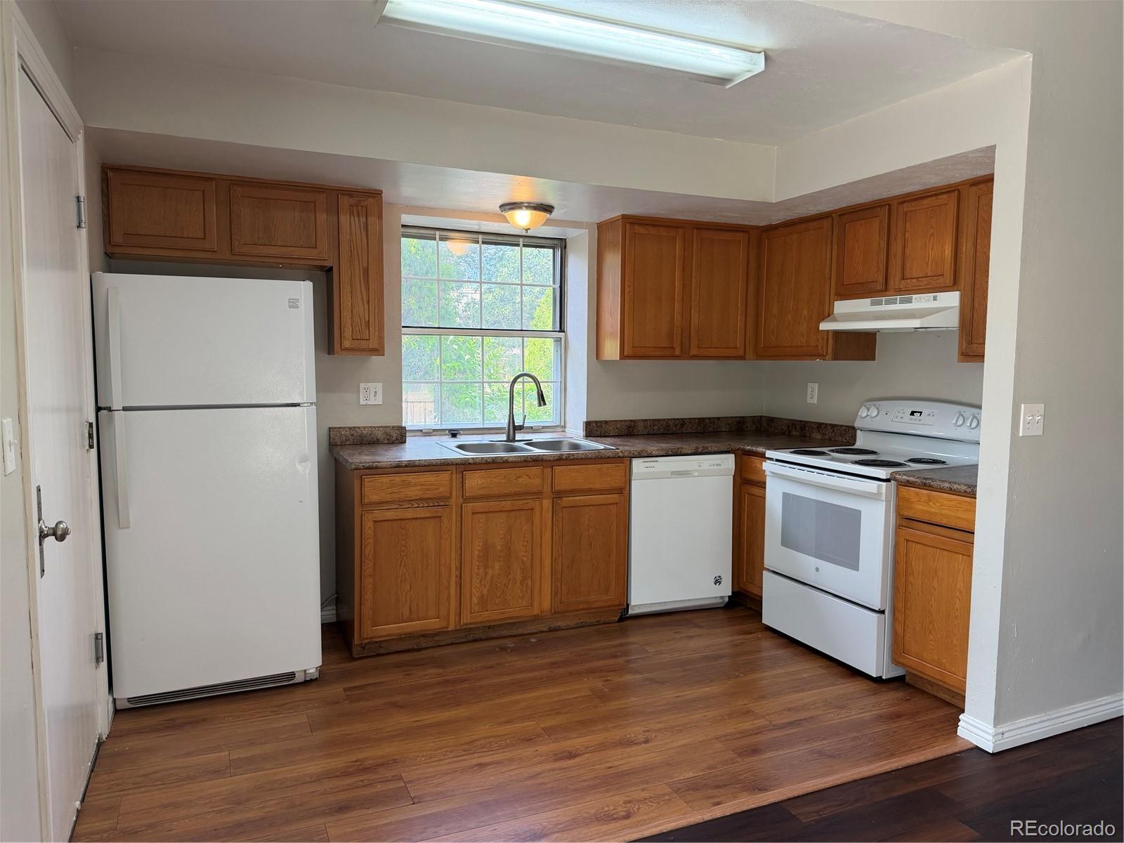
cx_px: 562
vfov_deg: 56.8
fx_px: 779
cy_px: 422
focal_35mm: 24
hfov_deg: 71.6
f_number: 1.78
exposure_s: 1/121
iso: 125
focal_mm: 6.76
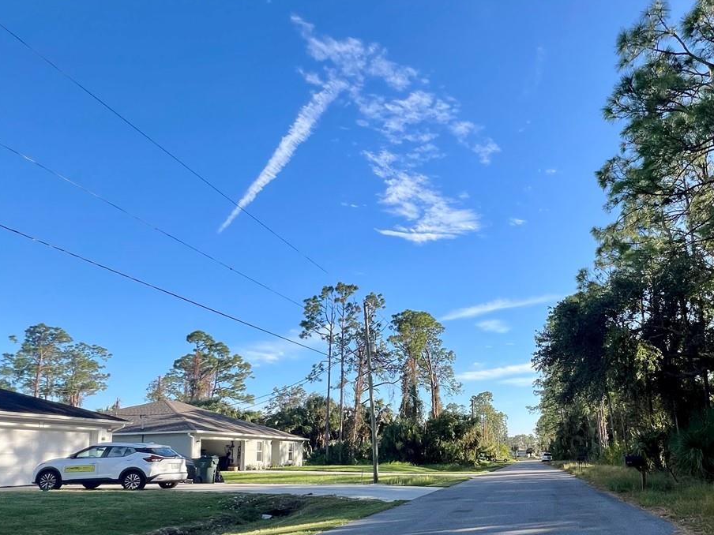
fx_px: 474
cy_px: 402
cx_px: 538
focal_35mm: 23
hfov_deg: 69.0
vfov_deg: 56.0
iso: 32
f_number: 1.8
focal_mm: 1.57
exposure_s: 1/763
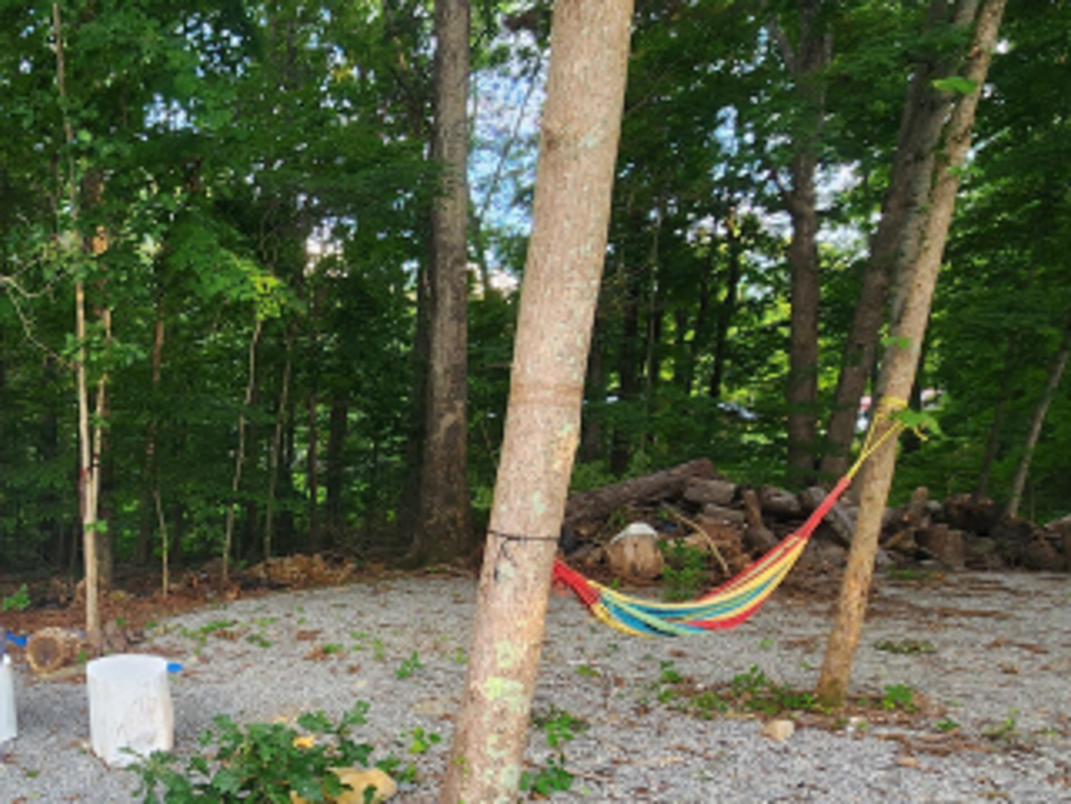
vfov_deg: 48.9
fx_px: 836
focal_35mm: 27
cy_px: 624
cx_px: 75
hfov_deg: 55.1
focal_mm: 2.2
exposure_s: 1/60
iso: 100
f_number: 2.2
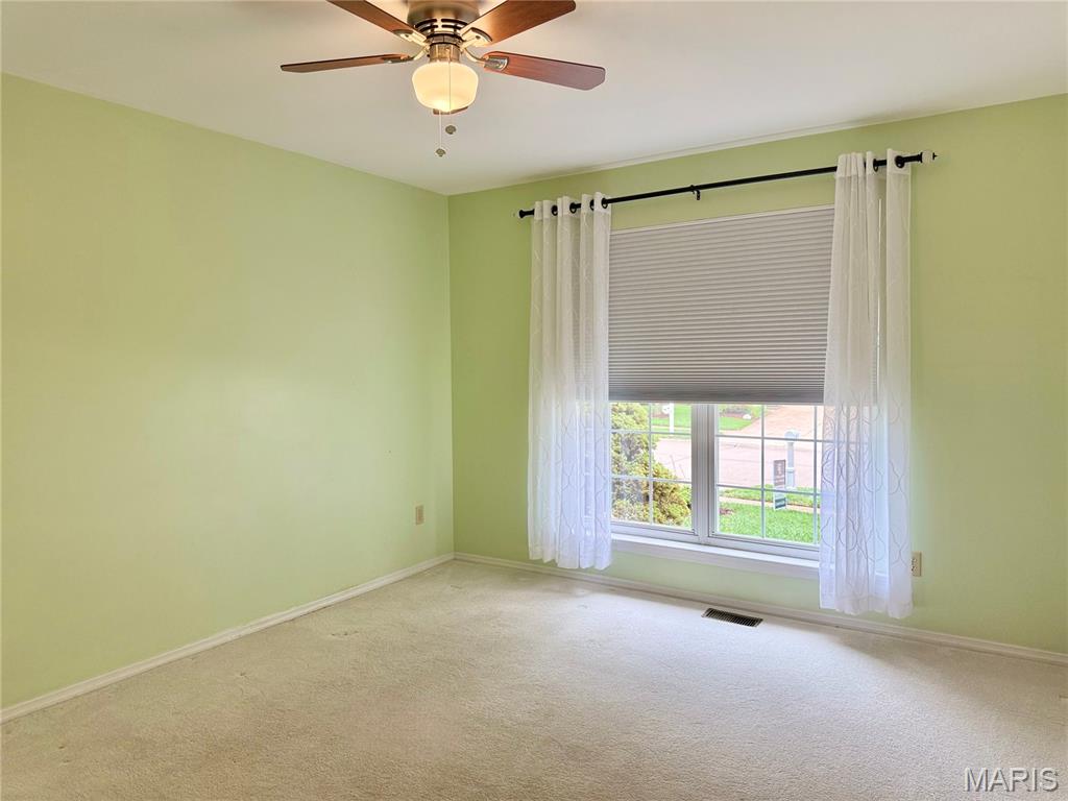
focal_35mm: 24
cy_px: 400
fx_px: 740
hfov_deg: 71.6
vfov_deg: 56.8
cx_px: 534
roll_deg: +0.6
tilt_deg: -2.9
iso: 125
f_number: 1.78
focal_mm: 6.76
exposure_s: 1/228
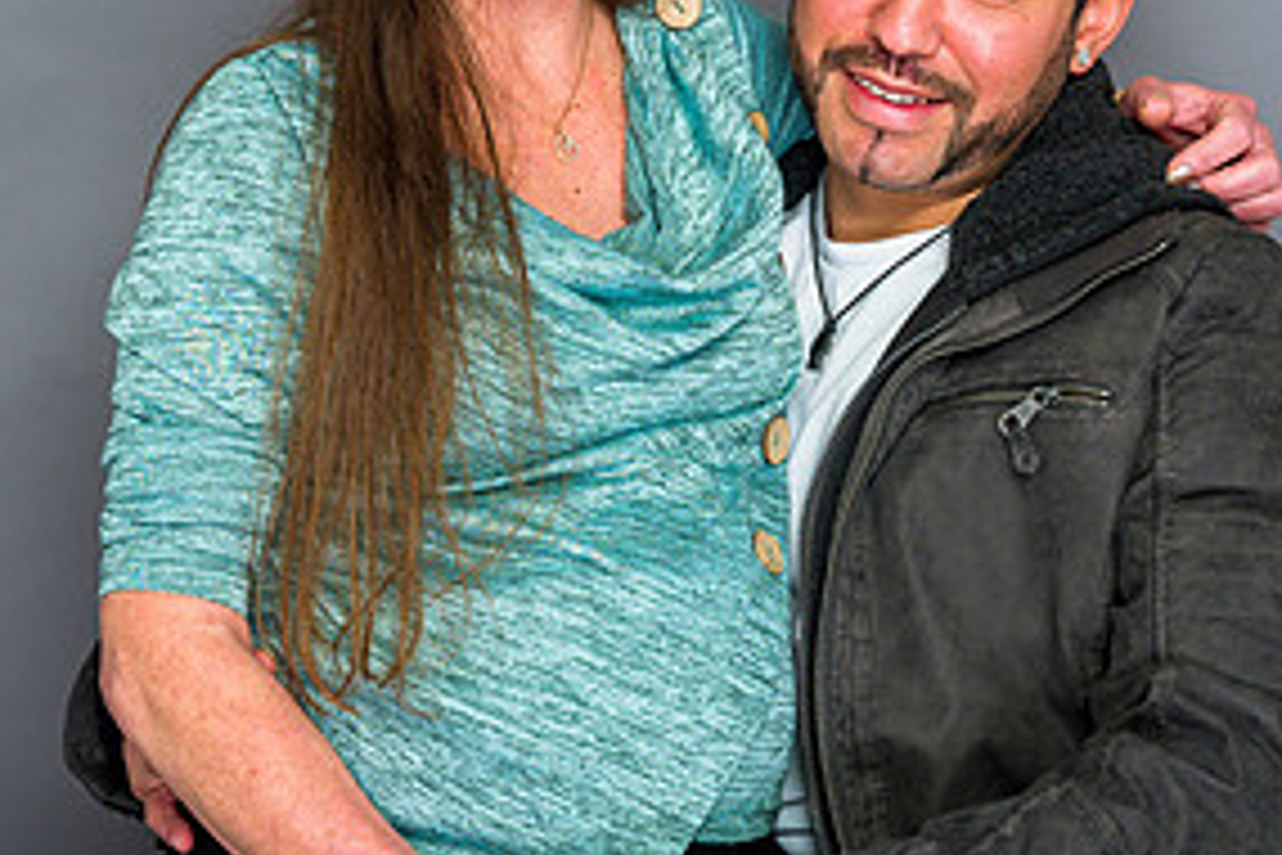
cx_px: 720
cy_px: 243
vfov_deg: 12.2
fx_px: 3988
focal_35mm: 112
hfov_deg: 18.3
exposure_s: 1/100
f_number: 5.6
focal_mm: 55
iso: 200
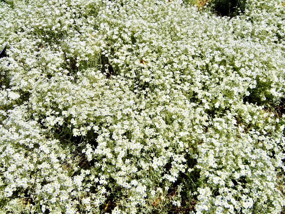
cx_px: 142
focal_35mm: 30
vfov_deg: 46.8
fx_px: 247
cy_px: 107
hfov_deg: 60.0
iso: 160
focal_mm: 5.4
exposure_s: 1/1587
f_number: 7
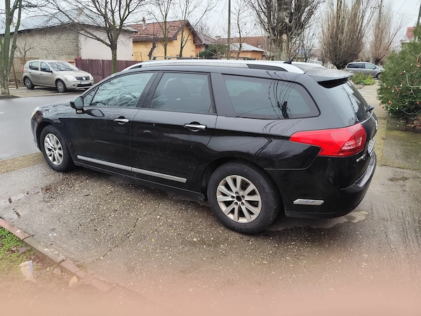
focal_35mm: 23
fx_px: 280
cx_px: 210
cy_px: 158
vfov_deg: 58.9
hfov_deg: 73.9
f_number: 1.65
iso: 50
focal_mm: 6.19
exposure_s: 1/117
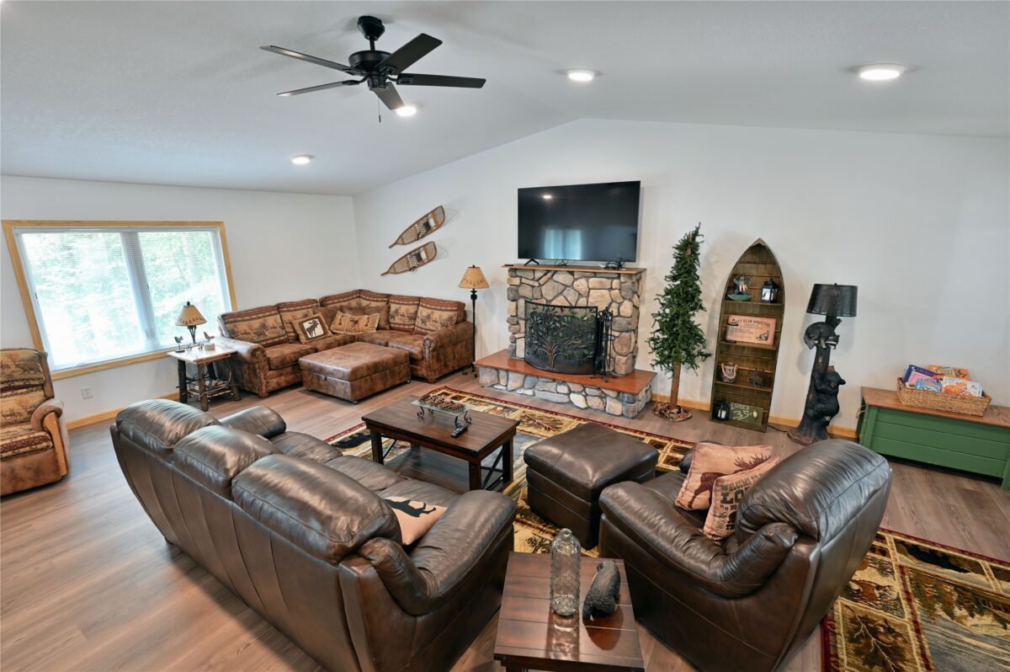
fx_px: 449
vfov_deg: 73.6
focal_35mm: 16
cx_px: 505
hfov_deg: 96.8
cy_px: 336
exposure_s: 1/2.5
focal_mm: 16
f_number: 5.6
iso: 100
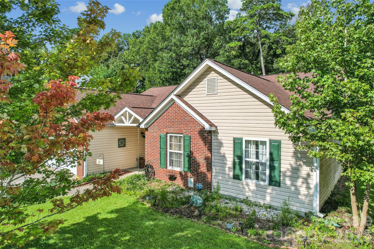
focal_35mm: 22
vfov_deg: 57.2
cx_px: 187
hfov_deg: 78.6
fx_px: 229
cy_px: 124
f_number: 2.8
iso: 110
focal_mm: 8.4
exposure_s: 1/500
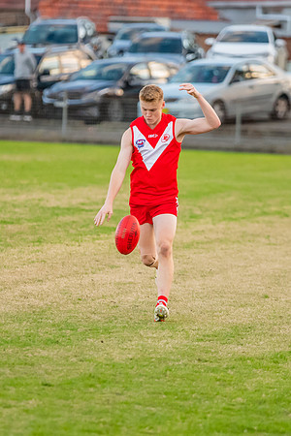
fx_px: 6534
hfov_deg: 2.6
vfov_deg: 3.8
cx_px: 159
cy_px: 165
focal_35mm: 539
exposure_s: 1/1600
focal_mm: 200
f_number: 2.8
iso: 2500
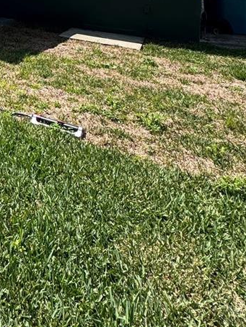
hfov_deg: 30.8
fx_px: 350
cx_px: -70
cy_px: -37
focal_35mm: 37
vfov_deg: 40.1
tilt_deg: -1.8
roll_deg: -0.6
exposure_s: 1/1567
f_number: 2.2
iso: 40
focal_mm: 2.22
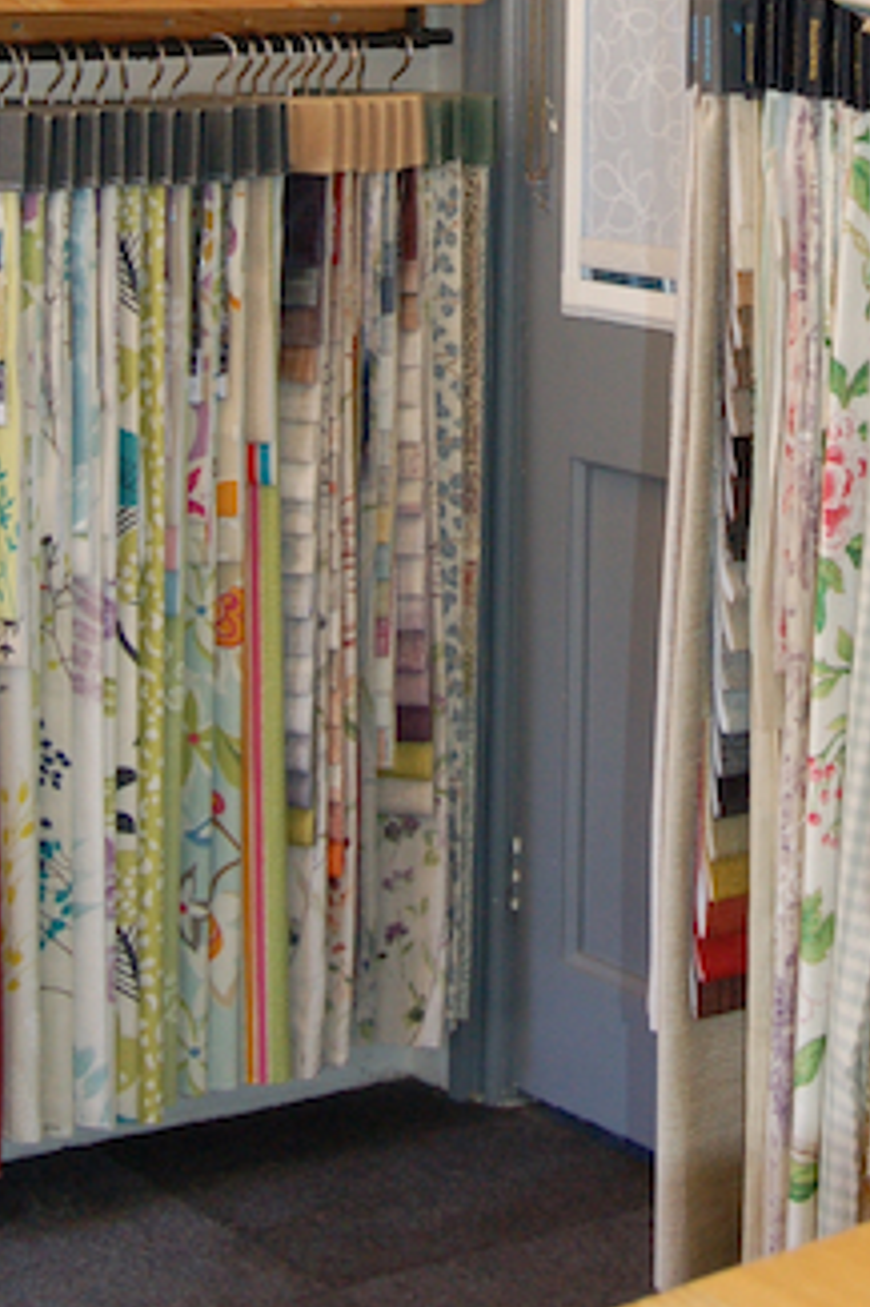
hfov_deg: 15.1
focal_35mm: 90
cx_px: 702
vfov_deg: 21.7
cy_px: -48
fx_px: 3266
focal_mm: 26
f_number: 6.3
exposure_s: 1/60
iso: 800
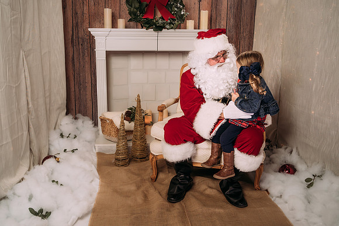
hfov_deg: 51.9
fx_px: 349
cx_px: 170
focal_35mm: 37
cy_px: 112
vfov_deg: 35.9
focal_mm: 35
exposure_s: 1/100
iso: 100
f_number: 5
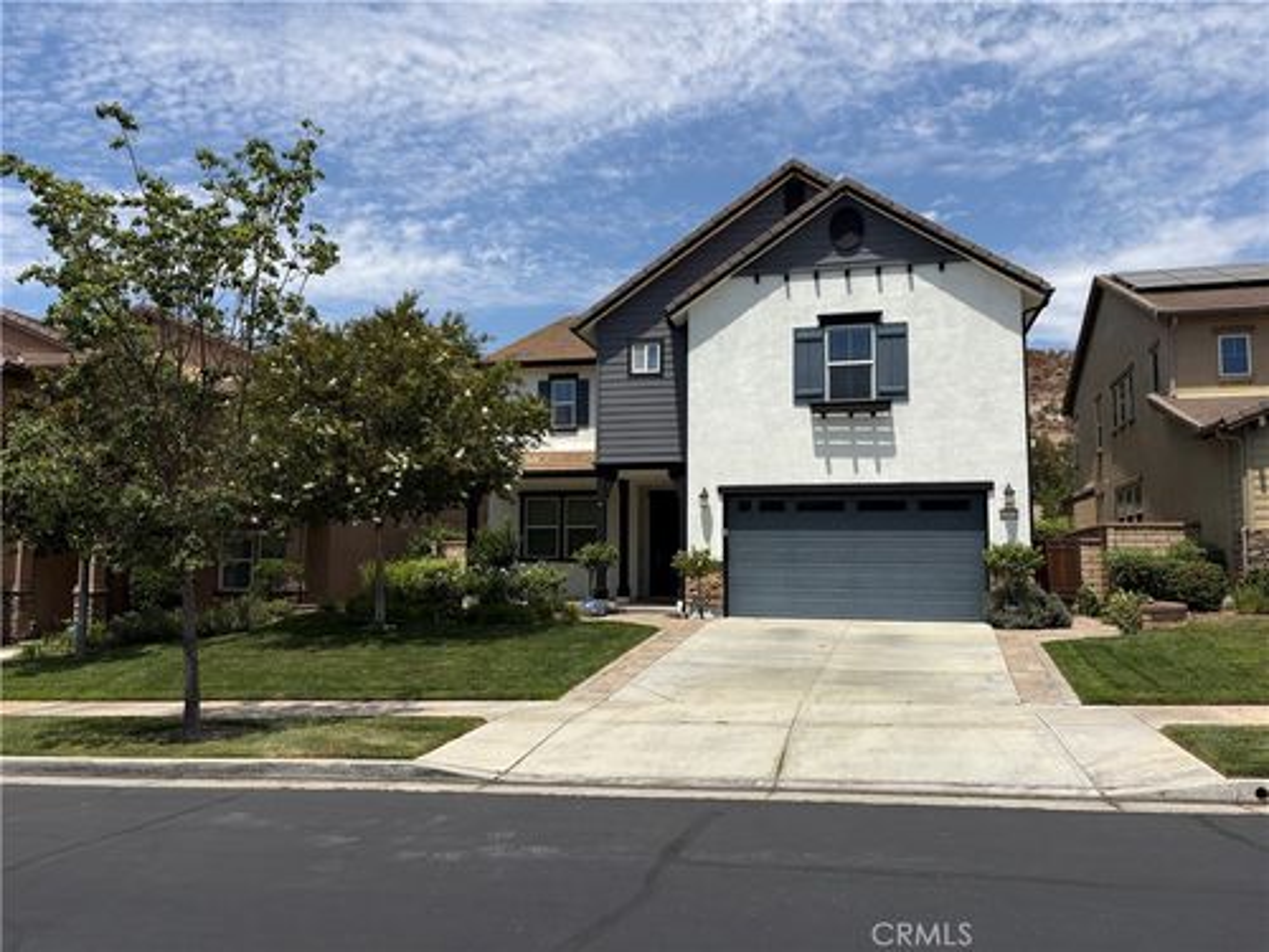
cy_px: 476
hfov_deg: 67.3
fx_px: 953
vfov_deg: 53.1
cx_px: 634
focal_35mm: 26
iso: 50
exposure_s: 1/6993
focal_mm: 5.96
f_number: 1.6
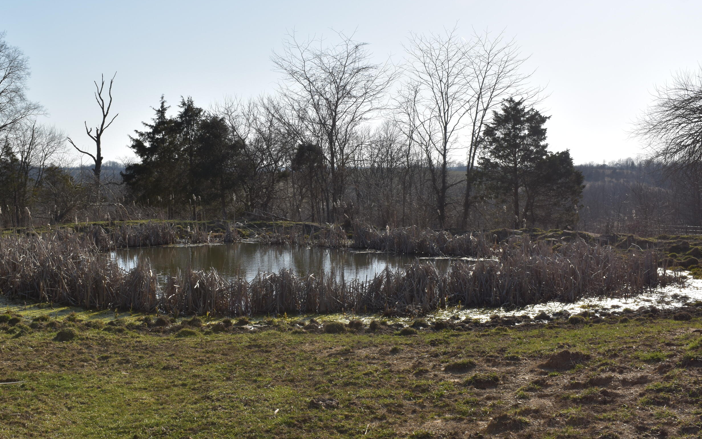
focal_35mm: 47
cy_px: 225
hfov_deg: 42.9
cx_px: 300
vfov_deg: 27.6
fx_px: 892
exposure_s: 1/200
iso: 100
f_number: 11
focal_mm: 25
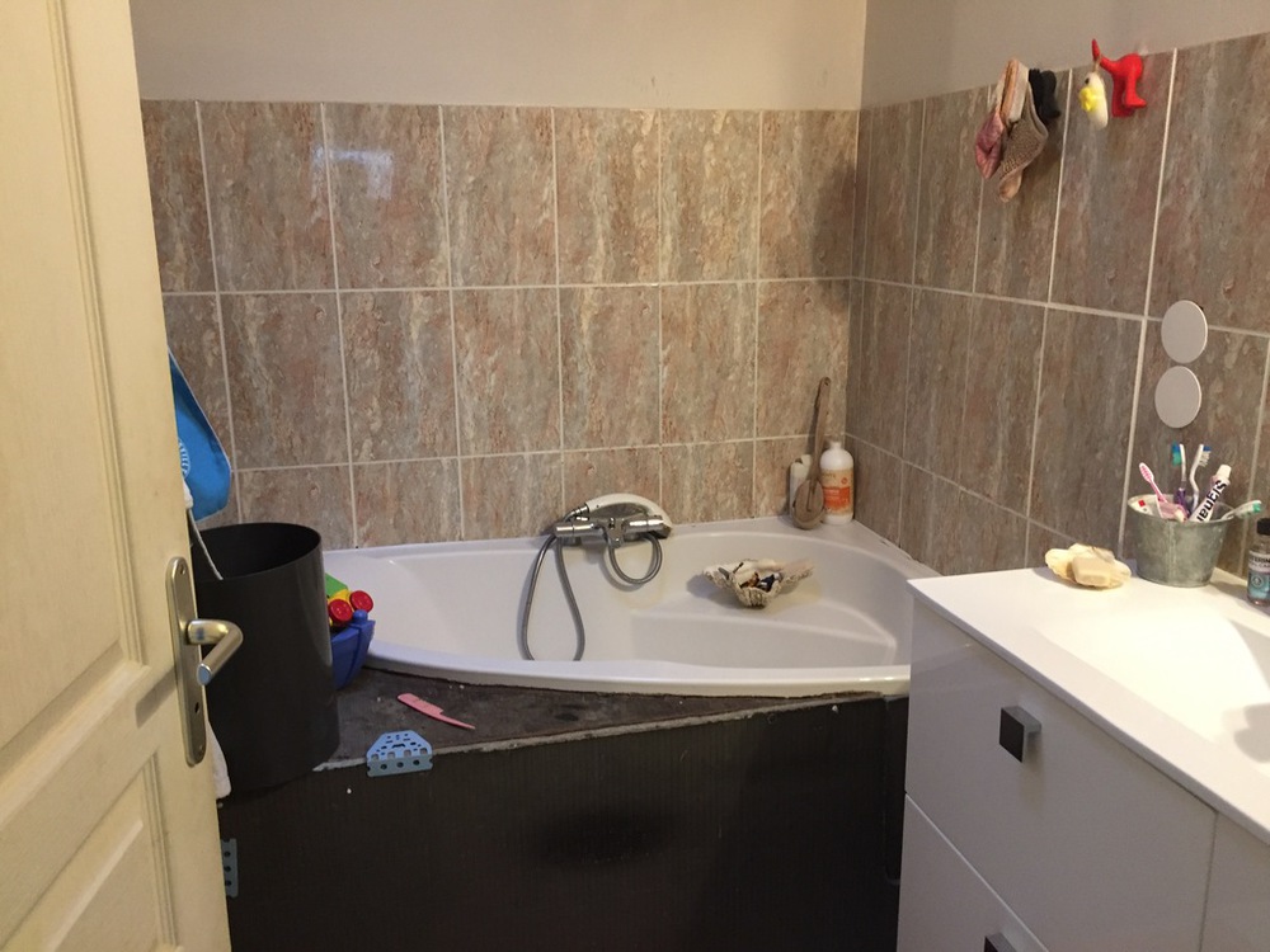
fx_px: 1064
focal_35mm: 29
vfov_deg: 48.2
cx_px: 635
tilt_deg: -14.9
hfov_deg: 61.7
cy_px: 476
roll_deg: +0.4
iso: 250
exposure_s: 1/33
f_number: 2.2
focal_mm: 4.15
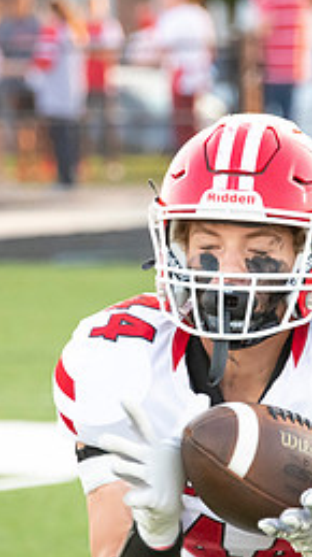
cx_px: 194
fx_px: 6937
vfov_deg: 4.6
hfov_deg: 2.6
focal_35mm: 470
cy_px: 337
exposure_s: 1/800
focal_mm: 200
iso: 4000
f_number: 5.6
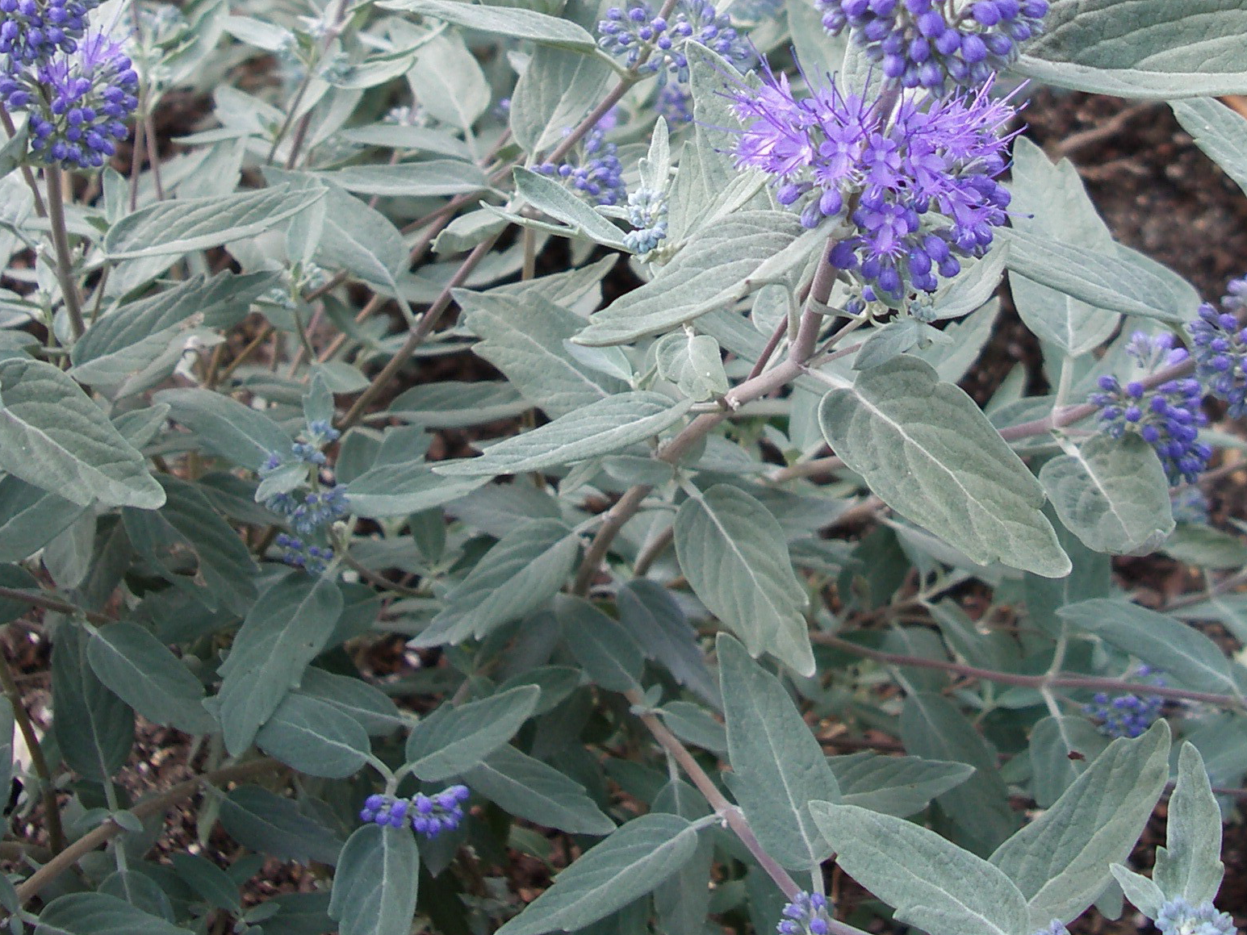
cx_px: 720
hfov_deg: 33.2
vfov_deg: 24.2
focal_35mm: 58
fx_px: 2090
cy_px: 11
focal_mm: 5.8
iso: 80
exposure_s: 1/160
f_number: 2.6
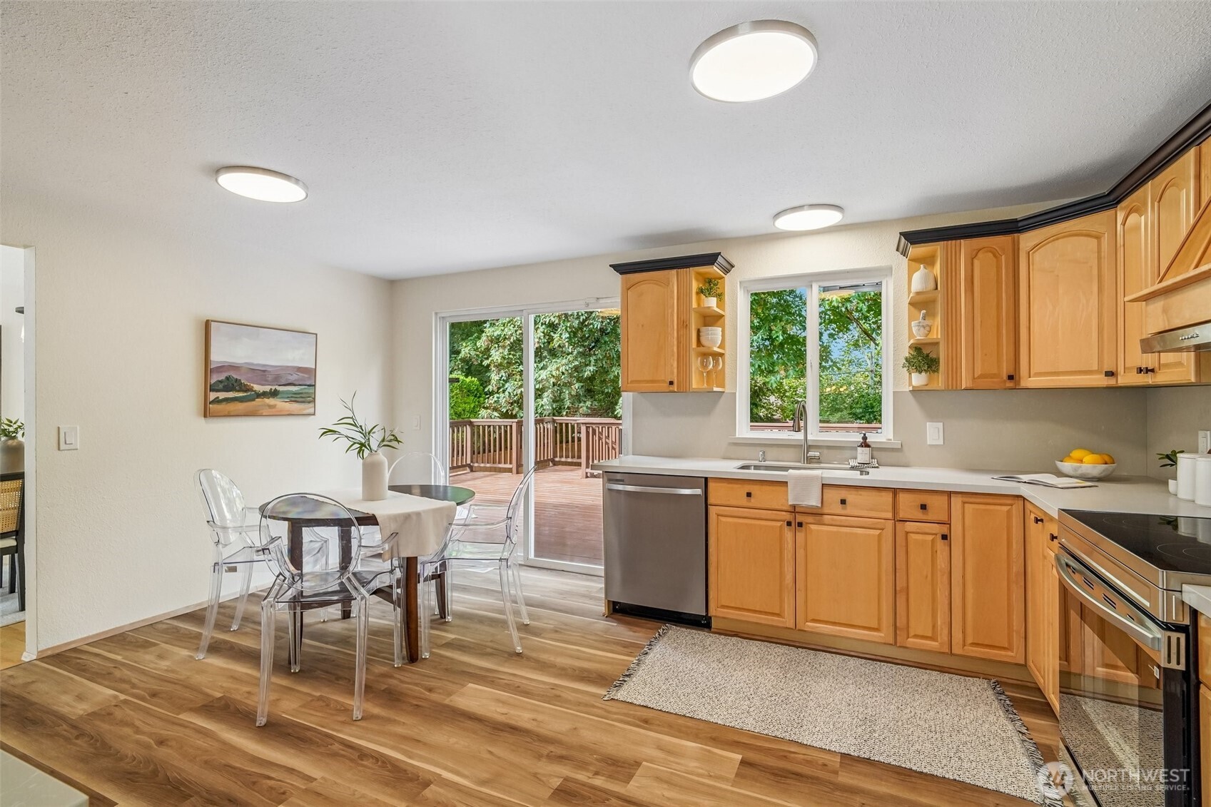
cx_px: 606
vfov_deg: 73.7
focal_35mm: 16
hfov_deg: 96.7
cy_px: 404
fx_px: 538
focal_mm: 16
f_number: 8
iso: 1600
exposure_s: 1/100
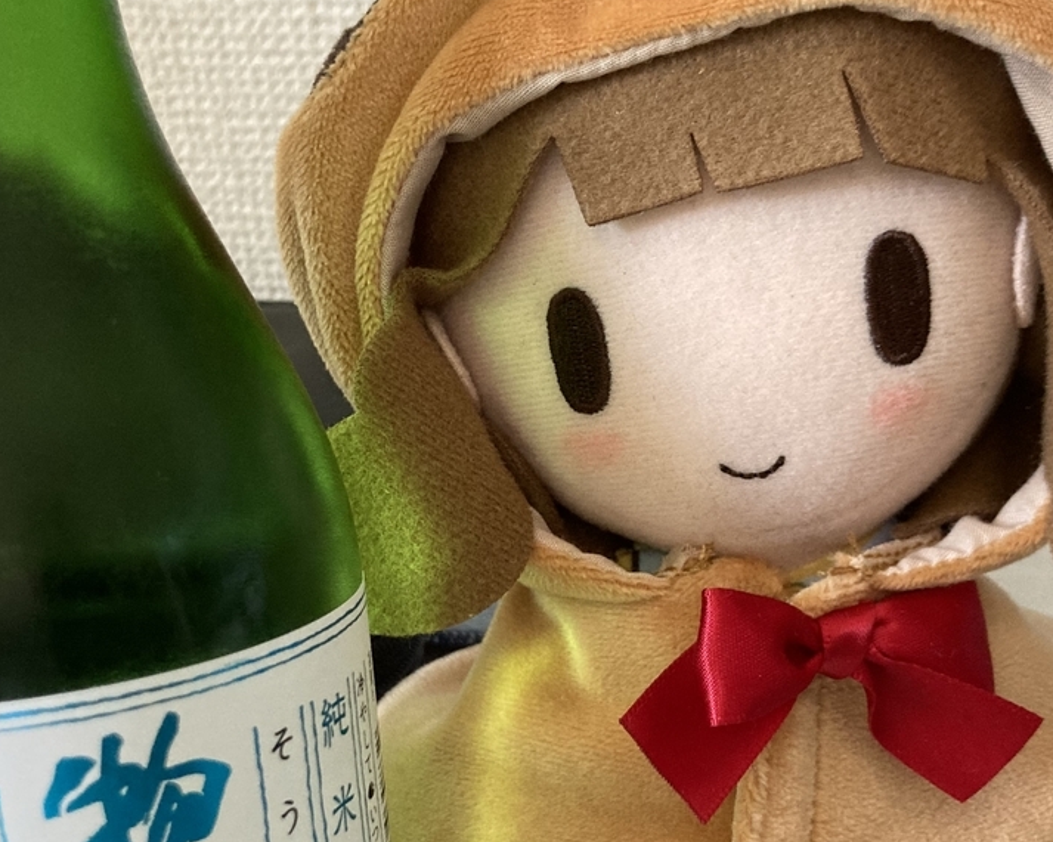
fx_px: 1433
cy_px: 524
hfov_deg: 40.3
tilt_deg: -27.7
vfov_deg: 32.6
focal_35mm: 46
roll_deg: +2.6
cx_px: 527
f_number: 1.8
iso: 320
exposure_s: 1/47
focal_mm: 3.99
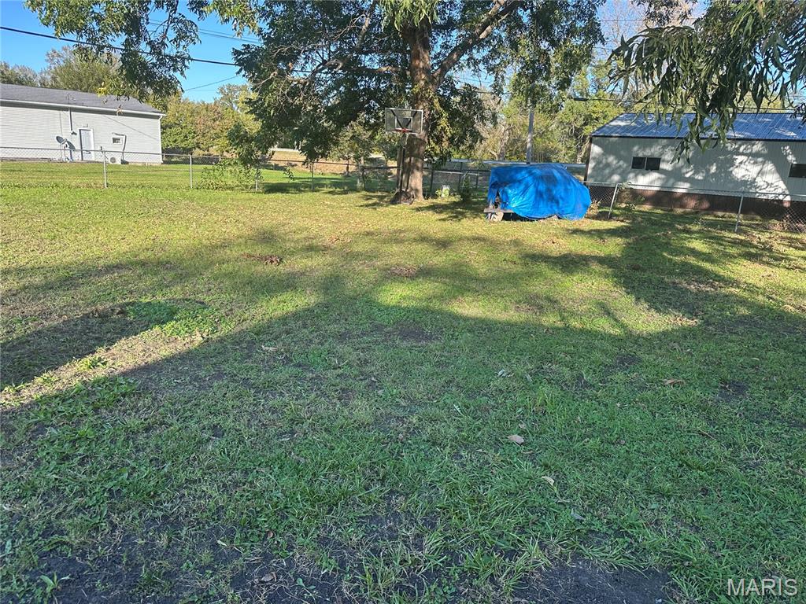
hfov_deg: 71.6
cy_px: 302
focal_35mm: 24
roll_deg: -2.4
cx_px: 403
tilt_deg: -15.1
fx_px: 559
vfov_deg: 56.8
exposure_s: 1/829
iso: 80
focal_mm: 6.86
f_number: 1.78
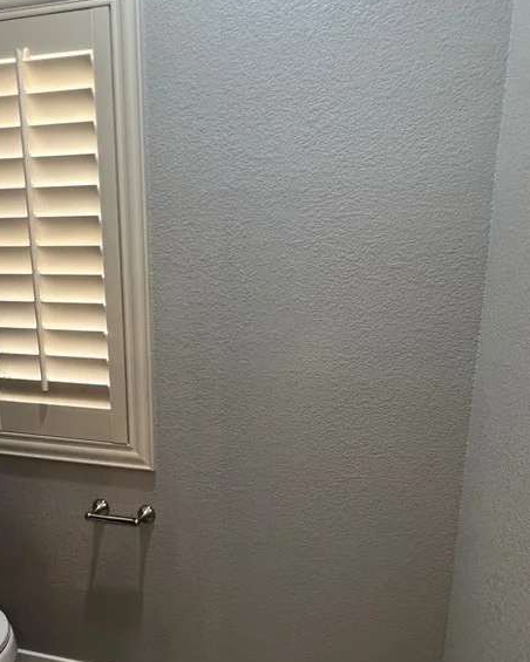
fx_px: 451
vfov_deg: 71.3
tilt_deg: -11.0
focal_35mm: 23
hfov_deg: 60.9
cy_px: 416
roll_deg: -0.7
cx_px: 276
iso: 160
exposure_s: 1/60
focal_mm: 1.57
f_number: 1.8
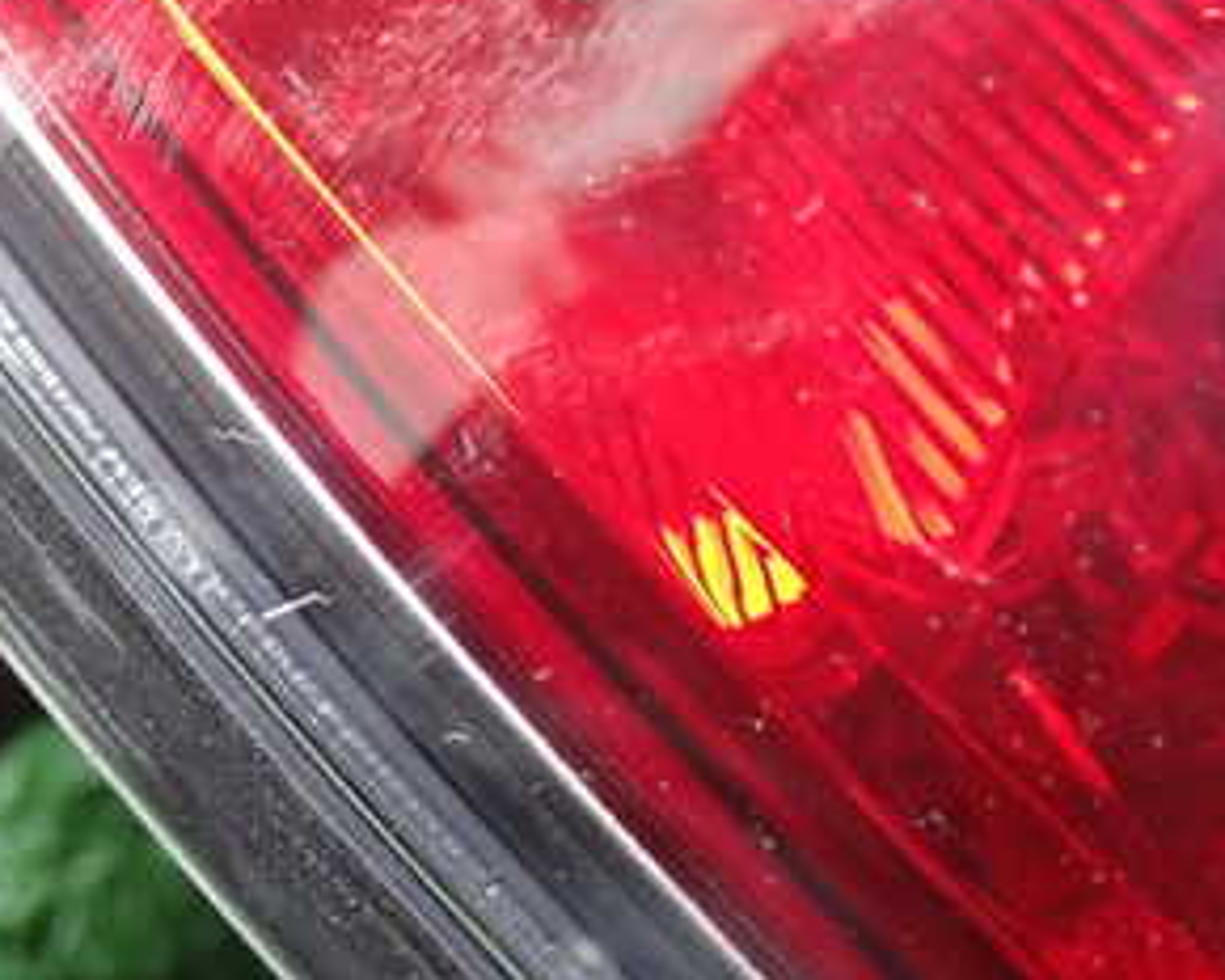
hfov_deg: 15.4
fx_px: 4532
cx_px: 435
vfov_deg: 12.3
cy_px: 177
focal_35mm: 125
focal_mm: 11.09
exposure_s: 1/50
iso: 800
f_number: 3.6
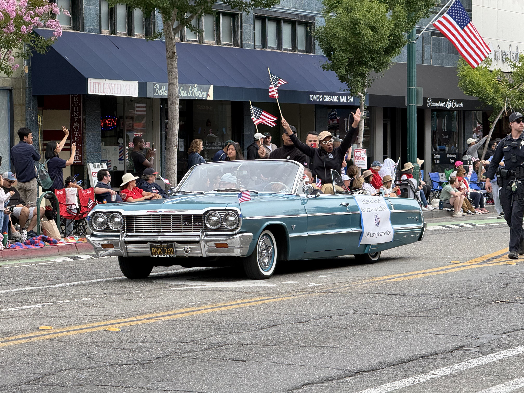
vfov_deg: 12.3
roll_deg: -0.5
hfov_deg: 16.4
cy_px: 196
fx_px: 1817
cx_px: 262
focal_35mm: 120
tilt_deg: -1.6
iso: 64
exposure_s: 1/537
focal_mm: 15.66
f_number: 2.8
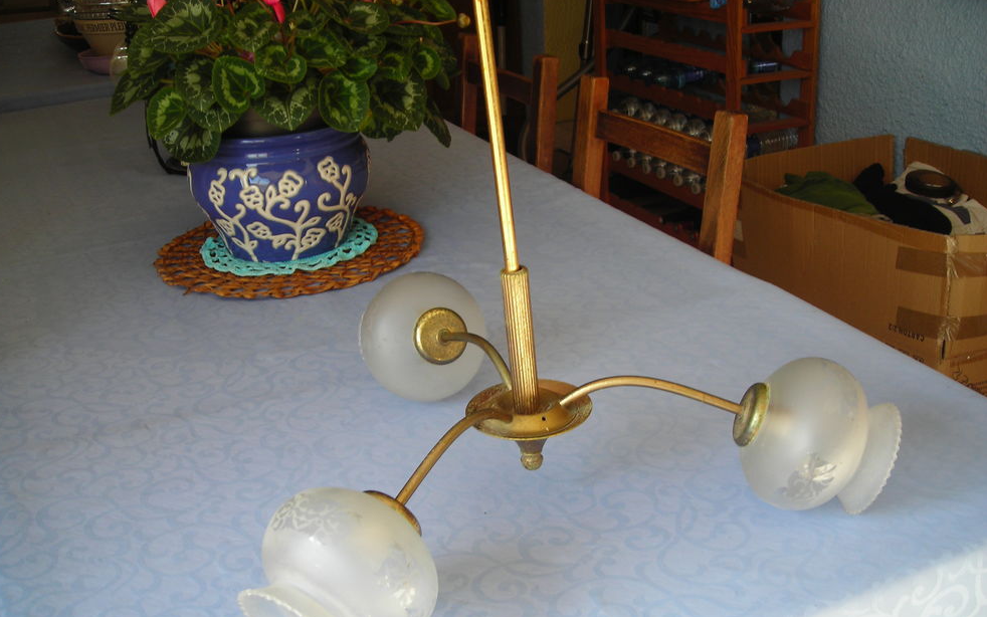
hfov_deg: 48.2
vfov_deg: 31.2
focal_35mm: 41
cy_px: 365
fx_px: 1103
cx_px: 488
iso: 50
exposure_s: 1/49.3
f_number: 3.2
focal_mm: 6.3
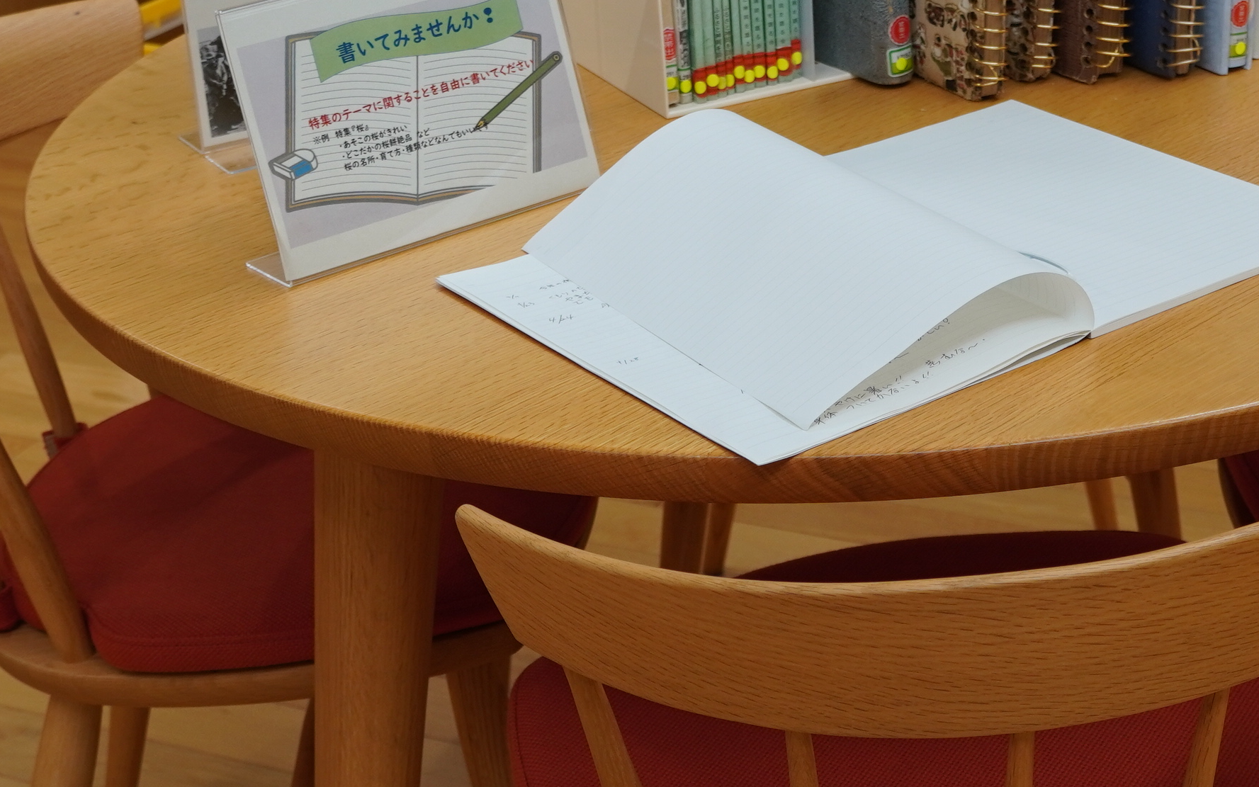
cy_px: 250
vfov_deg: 17.8
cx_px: 934
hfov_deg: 27.8
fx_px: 2505
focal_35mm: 73
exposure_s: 1/160
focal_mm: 20
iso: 250
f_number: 4
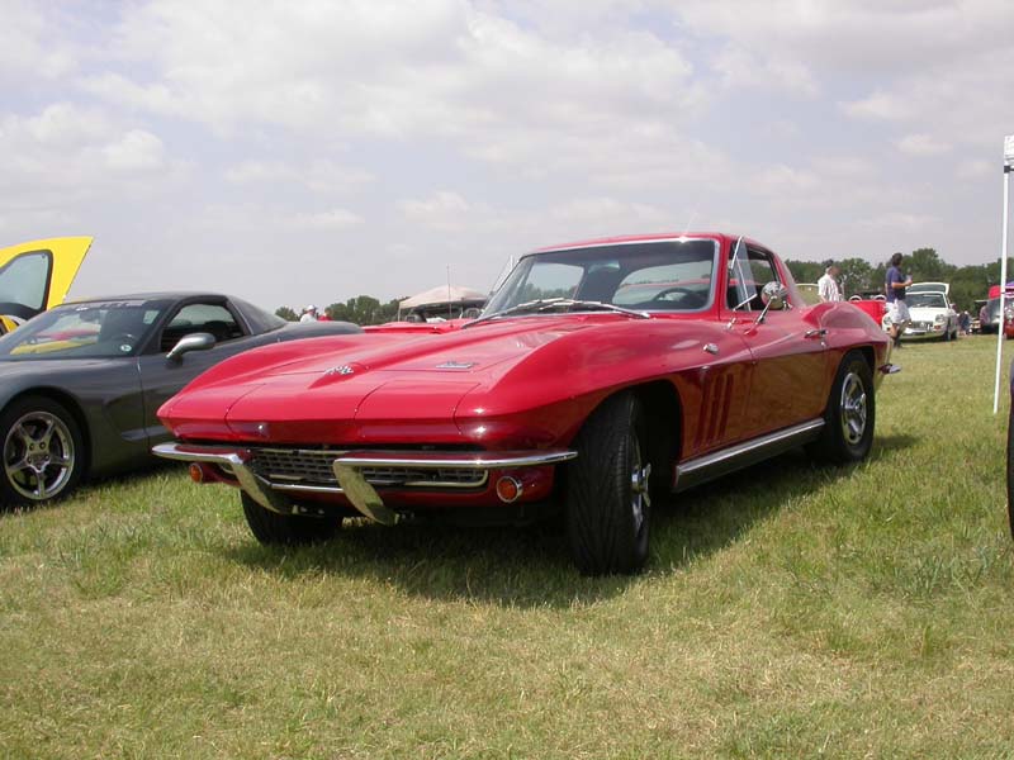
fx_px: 1113
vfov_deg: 37.7
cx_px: 507
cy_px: 380
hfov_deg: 49.0
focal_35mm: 38
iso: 100
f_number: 7.5
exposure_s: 1/333
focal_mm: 7.85
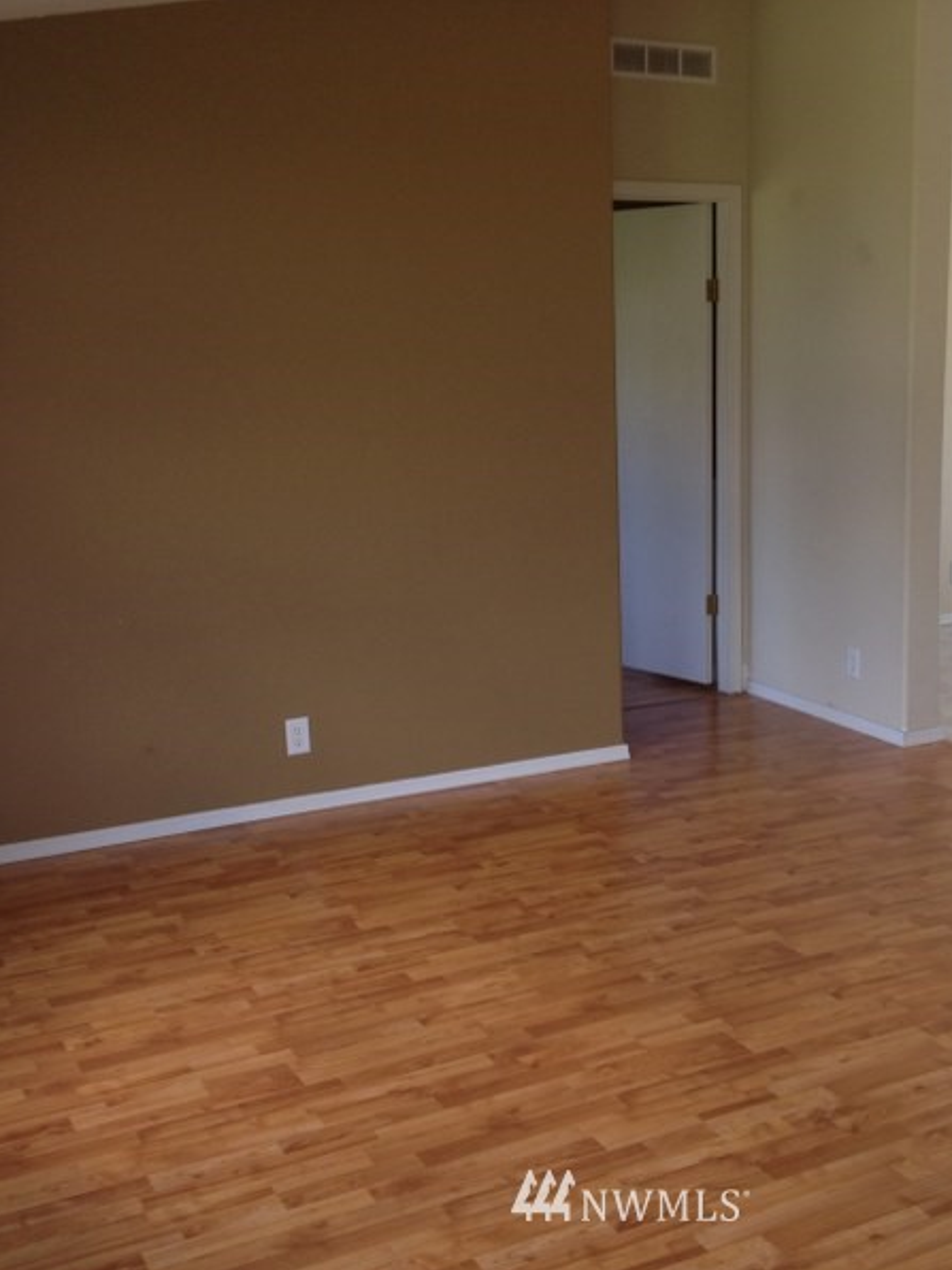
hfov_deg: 30.7
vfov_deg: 40.4
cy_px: 637
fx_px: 1723
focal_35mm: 47
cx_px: 630
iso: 64
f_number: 2.4
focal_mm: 4.28
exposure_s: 1/60
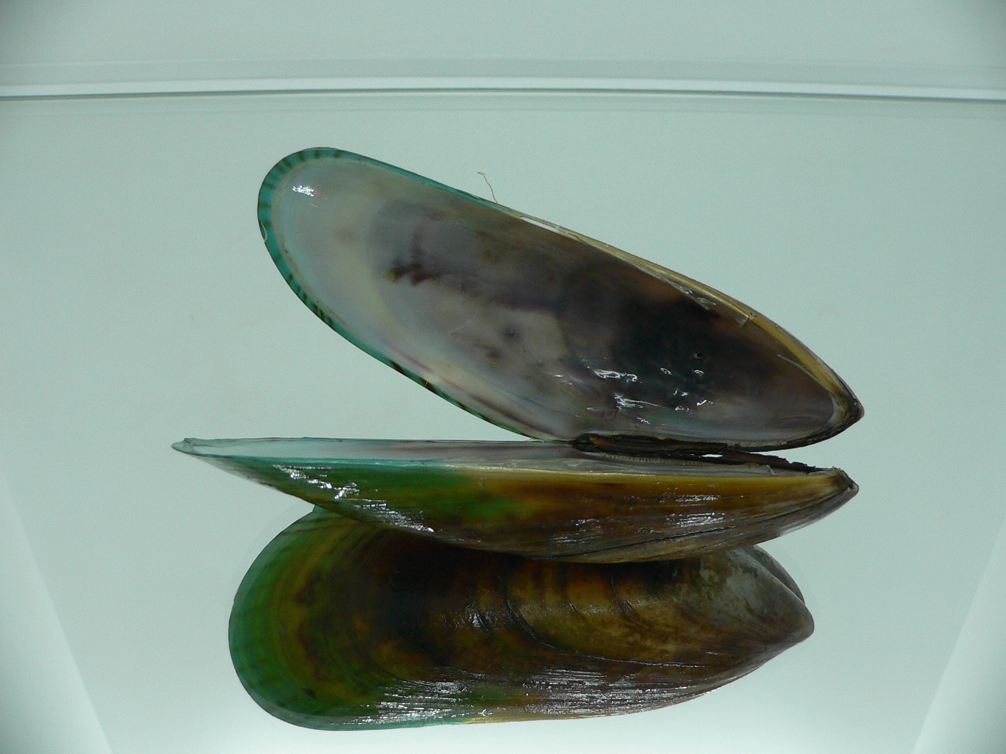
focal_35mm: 35
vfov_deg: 40.7
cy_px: 377
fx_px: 1017
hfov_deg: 52.6
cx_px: 503
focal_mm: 4.6
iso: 100
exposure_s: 1/60
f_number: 2.8
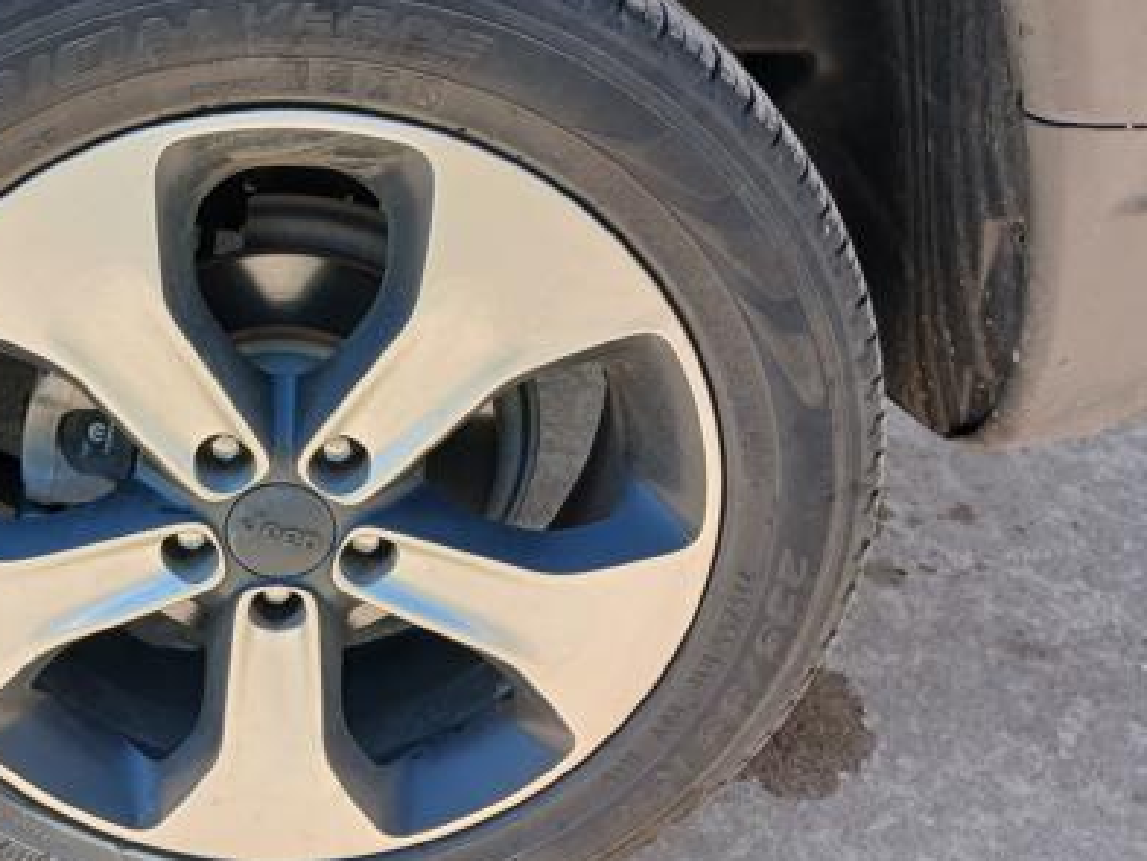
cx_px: 236
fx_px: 1458
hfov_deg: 41.2
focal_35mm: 44
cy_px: 455
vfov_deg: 32.9
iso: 20
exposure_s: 1/139
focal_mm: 3.98
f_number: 1.8
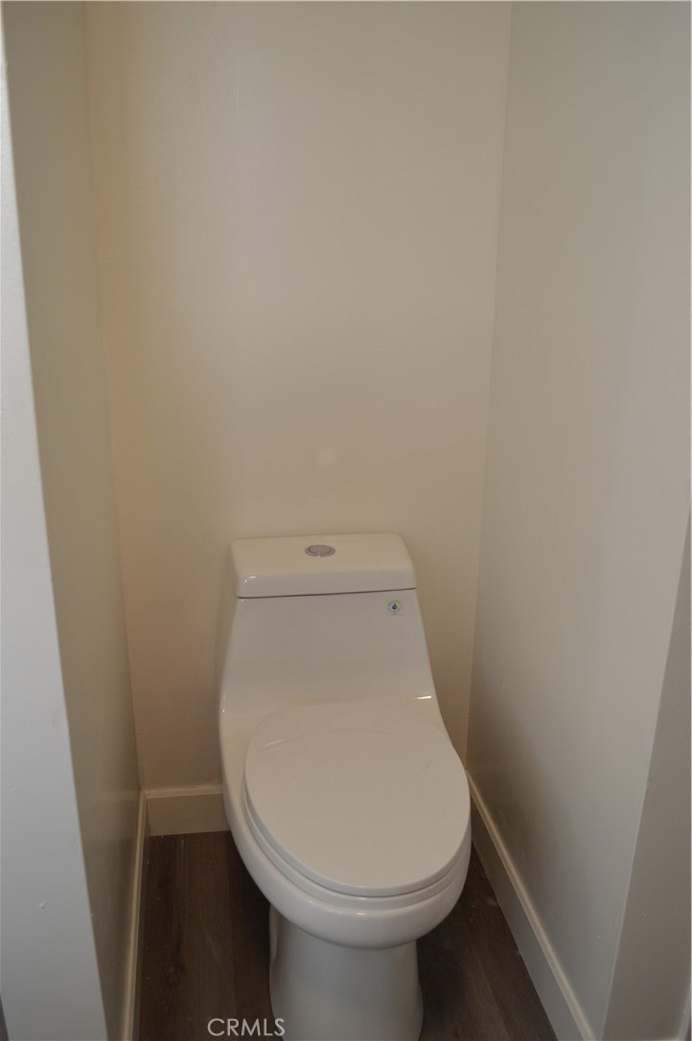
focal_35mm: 30
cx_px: 346
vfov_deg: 62.0
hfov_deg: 43.5
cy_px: 520
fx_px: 867
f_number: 4.5
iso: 400
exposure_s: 1/80
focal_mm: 20
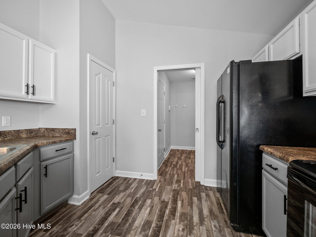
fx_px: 128
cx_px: 158
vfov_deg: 85.7
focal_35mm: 14
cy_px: 118
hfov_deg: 102.1
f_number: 4
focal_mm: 7
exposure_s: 1/10
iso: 400
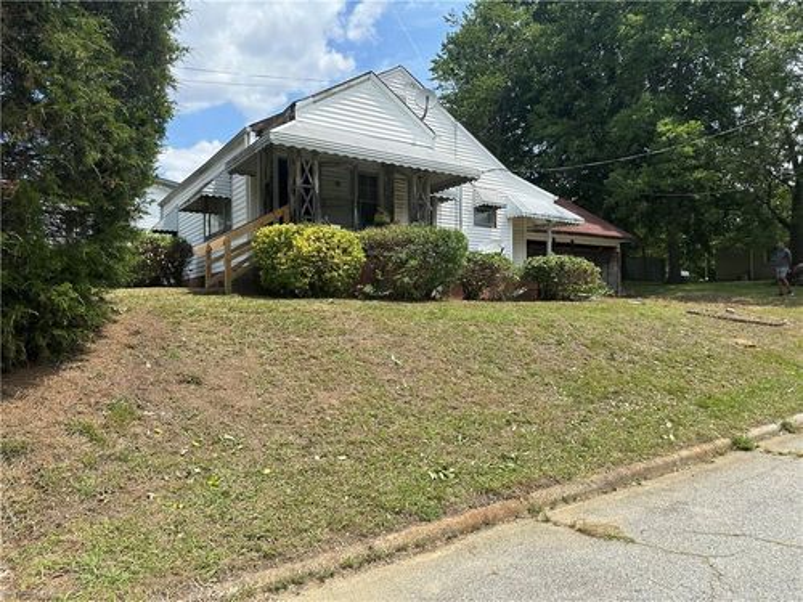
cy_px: 301
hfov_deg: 71.6
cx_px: 402
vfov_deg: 56.8
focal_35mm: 24
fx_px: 557
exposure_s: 1/3597
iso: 80
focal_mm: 6.86
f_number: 1.78
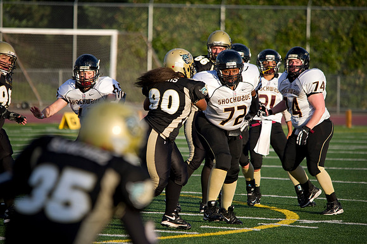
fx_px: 3566
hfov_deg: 5.9
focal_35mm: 350
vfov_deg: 3.9
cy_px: 122
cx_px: 184
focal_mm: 350
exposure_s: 1/1000
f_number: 6
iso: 560
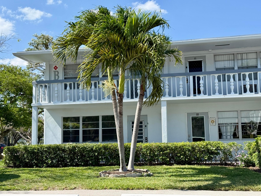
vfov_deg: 30.3
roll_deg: +1.4
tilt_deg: +7.8
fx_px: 362
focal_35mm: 48
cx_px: 130
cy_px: 98
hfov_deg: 39.7
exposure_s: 1/3096
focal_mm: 6.76
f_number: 1.78
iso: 80
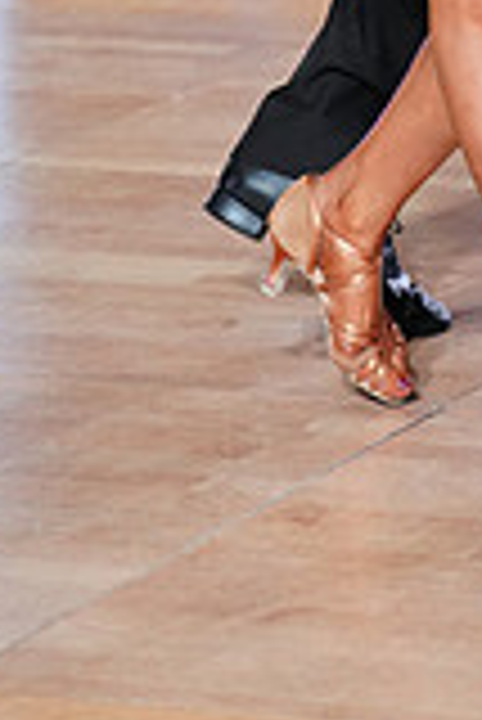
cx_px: 480
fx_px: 5951
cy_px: -518
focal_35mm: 297
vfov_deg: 6.8
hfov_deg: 4.6
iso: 2000
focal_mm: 82
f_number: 2.8
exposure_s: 1/400
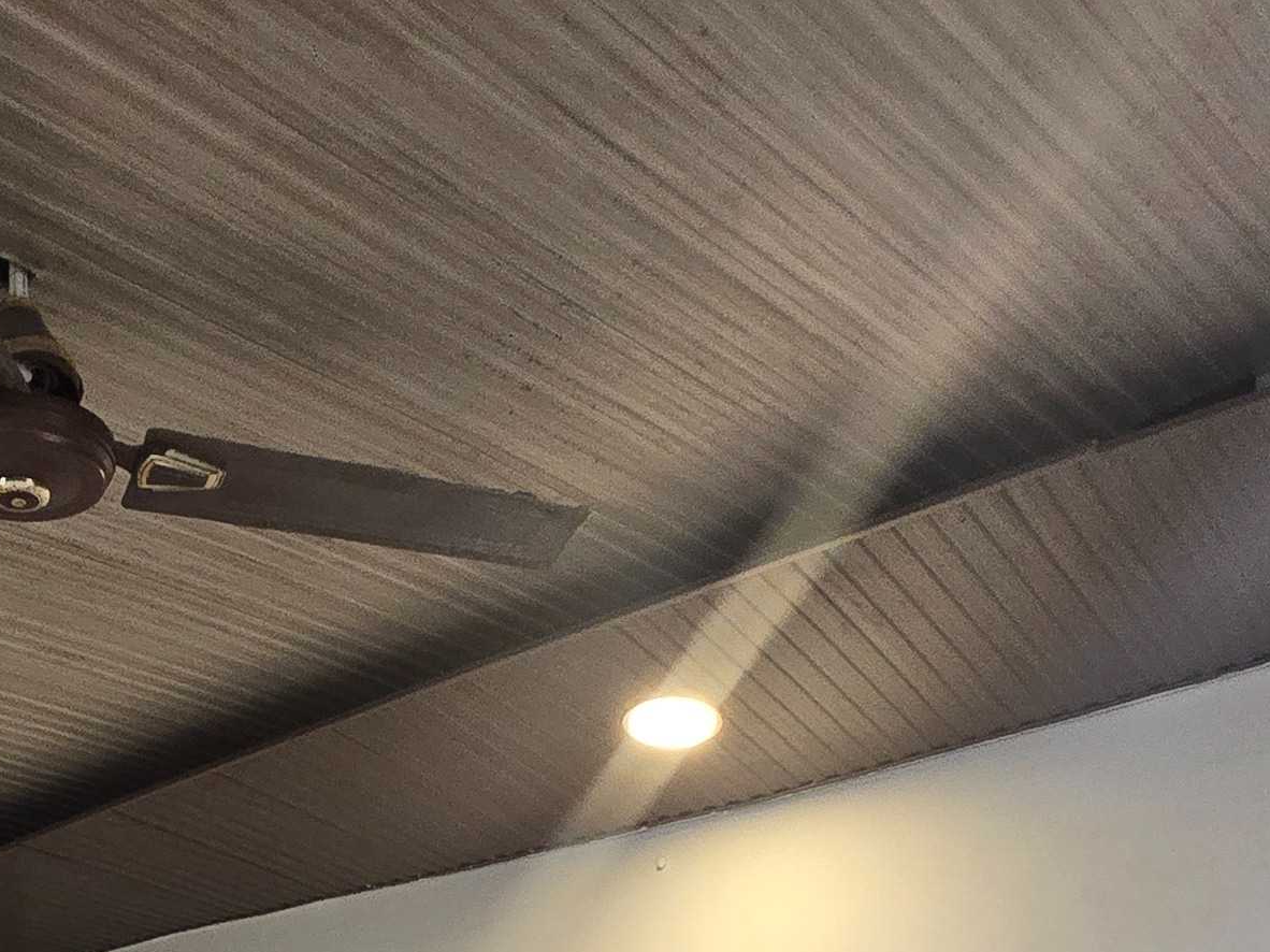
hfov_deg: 40.5
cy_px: 1574
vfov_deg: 23.2
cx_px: 189
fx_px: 1614
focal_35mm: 44
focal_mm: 2.2
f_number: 2.2
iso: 250
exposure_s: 1/50
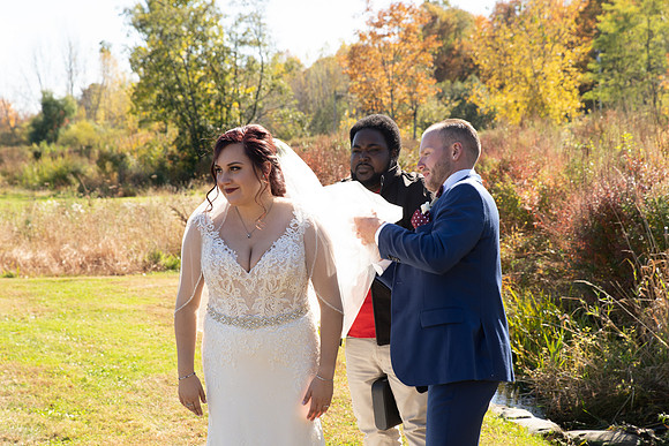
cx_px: 334
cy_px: 223
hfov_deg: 28.8
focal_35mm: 70
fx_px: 1301
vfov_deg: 19.5
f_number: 7.1
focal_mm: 70
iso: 50
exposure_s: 1/80
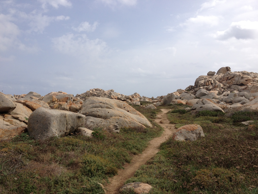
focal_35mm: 35
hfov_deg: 52.6
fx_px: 261
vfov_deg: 40.7
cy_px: 97
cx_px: 129
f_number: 2.4
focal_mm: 4.28
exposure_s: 1/2304
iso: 64
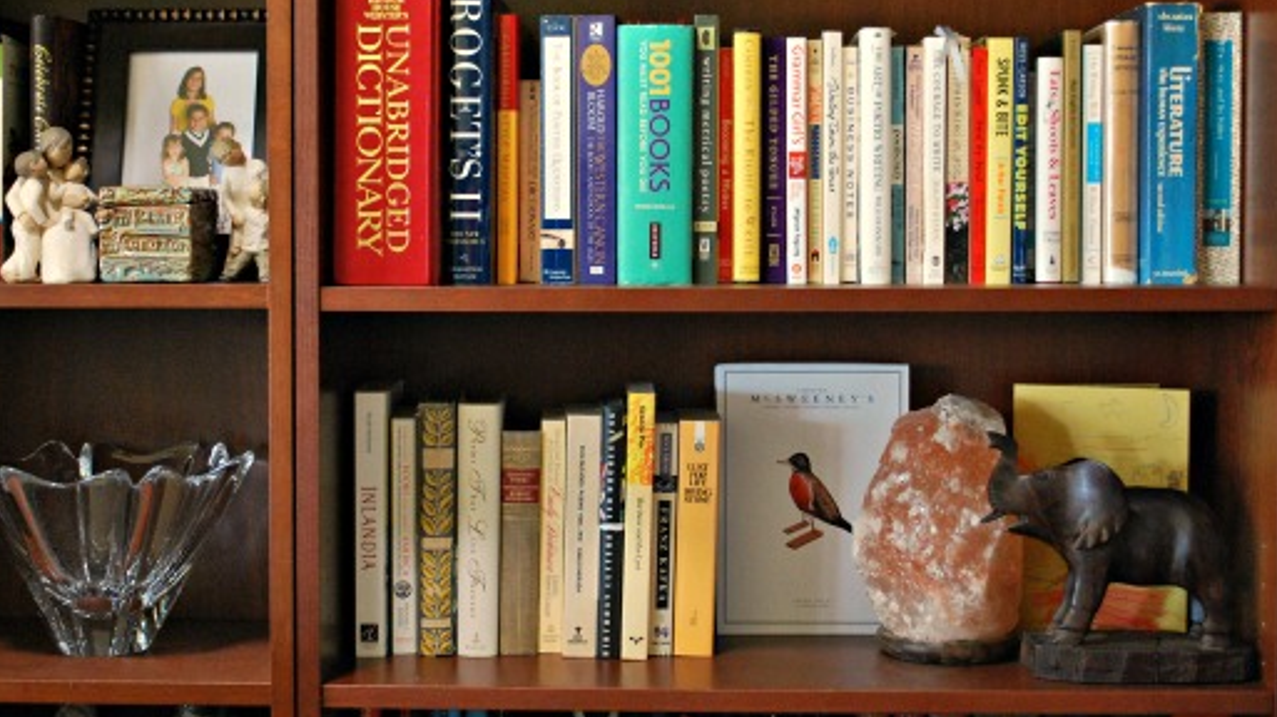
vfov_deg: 21.4
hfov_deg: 37.2
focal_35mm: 56
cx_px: 622
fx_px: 1895
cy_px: 301
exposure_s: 1/30
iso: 1250
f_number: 5
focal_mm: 32
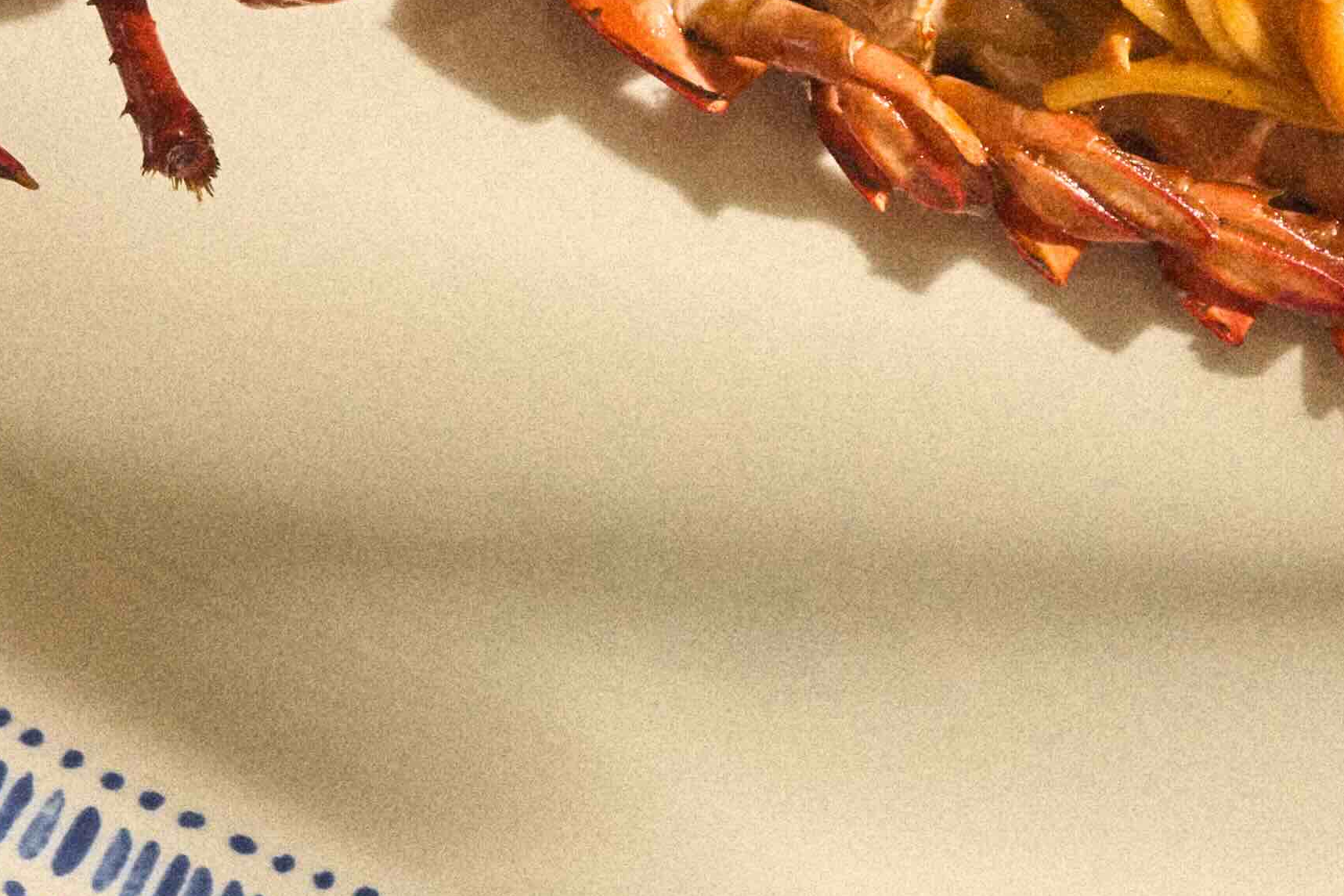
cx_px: 579
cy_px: -47
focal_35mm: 277
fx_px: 10341
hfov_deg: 7.4
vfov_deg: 5.0
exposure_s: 1/160
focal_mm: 50
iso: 1250
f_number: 10
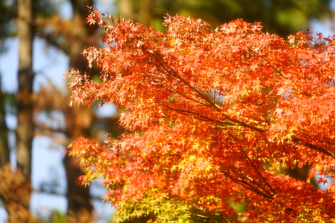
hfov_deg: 6.9
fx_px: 2791
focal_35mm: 300
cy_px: 112
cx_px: 168
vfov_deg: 4.6
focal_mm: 300
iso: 125
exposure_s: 1/320
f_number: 5.6
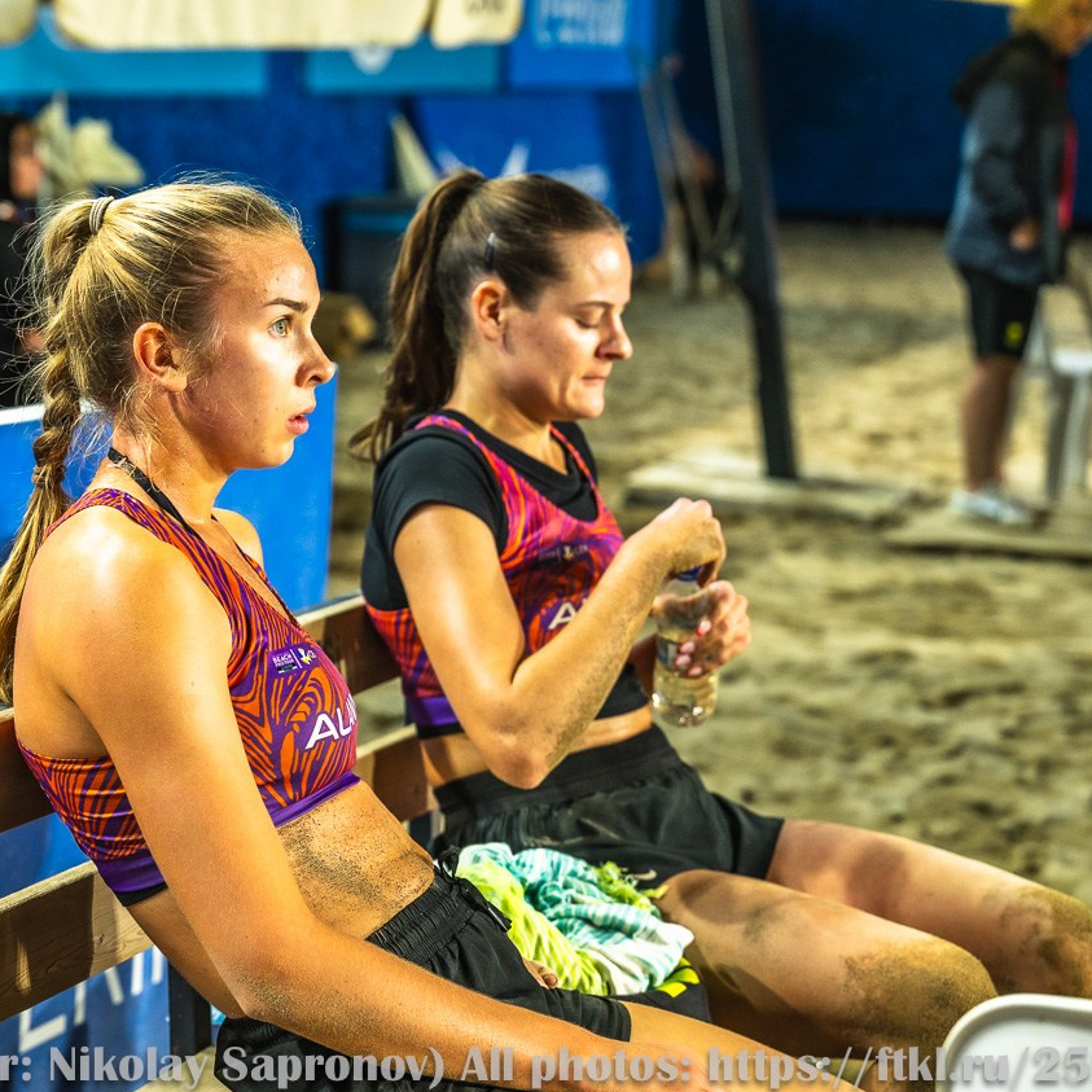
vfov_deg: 17.7
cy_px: 550
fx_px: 3498
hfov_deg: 17.7
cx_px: 338
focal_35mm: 98
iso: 1250
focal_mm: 76
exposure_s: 1/640
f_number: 4
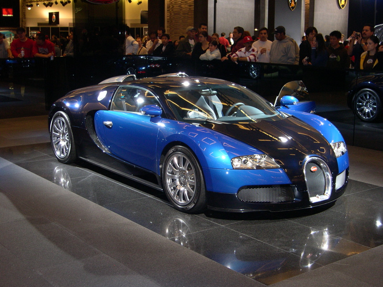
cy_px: 144
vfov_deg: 28.0
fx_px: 575
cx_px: 192
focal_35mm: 52
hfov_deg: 36.8
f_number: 3.2
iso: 241
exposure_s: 1/60
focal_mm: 11.1
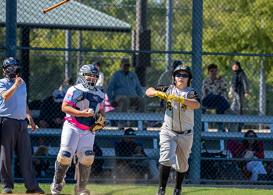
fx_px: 2550
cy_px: 117
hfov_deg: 6.1
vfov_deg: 4.4
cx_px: 179
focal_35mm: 329
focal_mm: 229
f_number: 5.6
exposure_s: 1/4000
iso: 1000
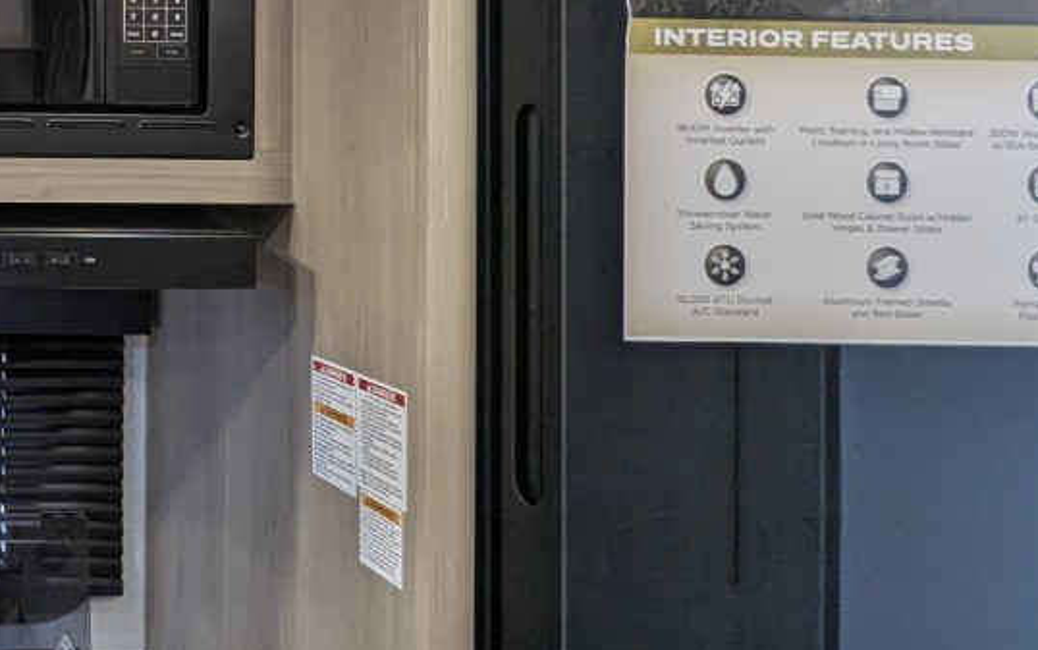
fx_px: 1245
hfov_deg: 34.7
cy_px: 98
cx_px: -244
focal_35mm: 44
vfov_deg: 28.4
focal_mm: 2.35
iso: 137
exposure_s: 1/81.4
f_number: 2.2
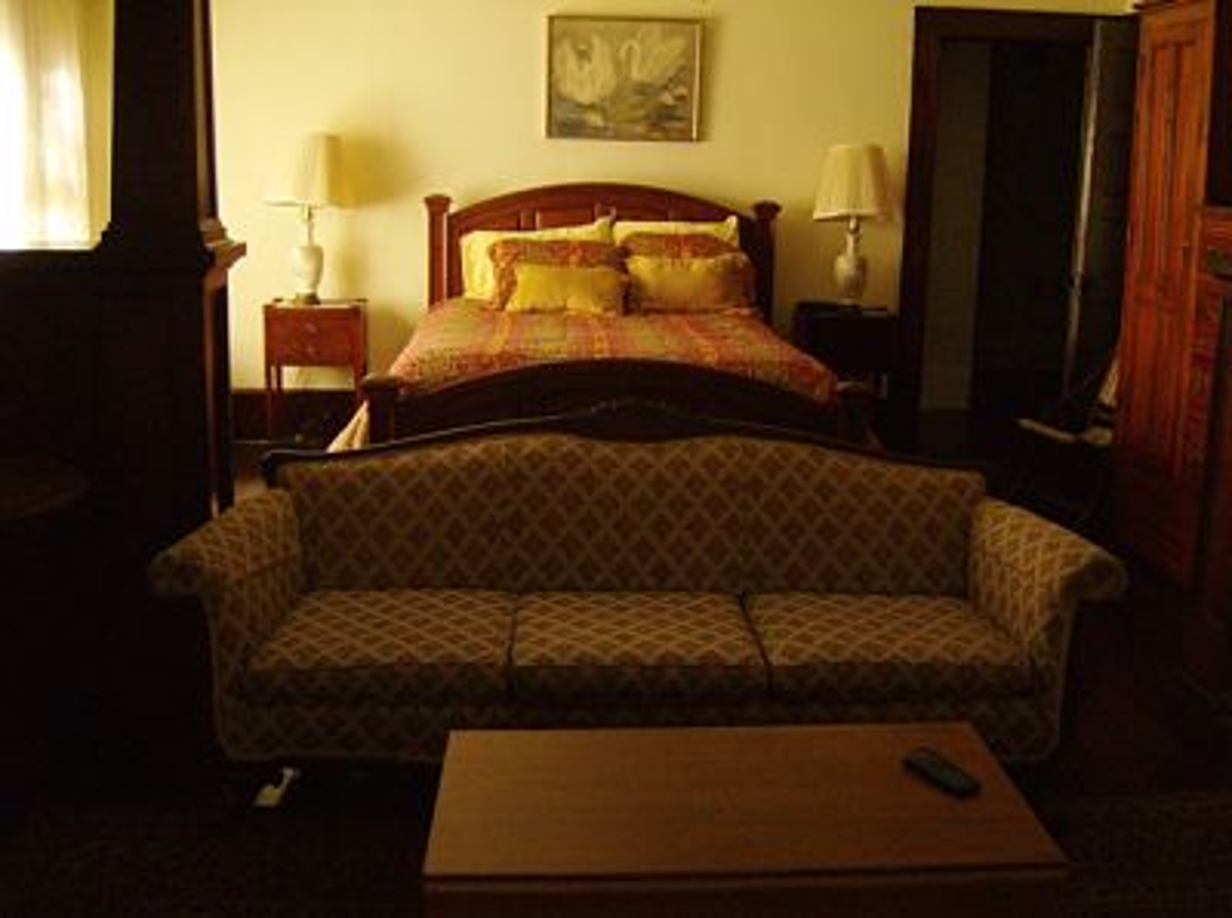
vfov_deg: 39.5
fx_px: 1278
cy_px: 459
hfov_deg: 51.5
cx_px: 616
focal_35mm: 36
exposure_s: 1/60
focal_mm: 6
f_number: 2.8
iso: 200
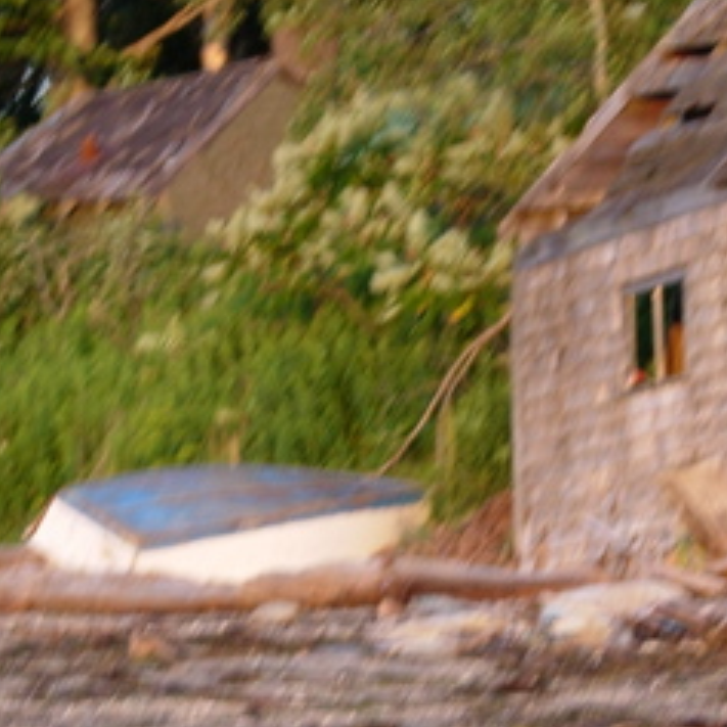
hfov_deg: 7.1
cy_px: 411
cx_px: 503
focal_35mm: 246
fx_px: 5845
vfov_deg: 7.1
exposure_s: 1/47.9
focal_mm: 21.3
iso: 64
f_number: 4.6
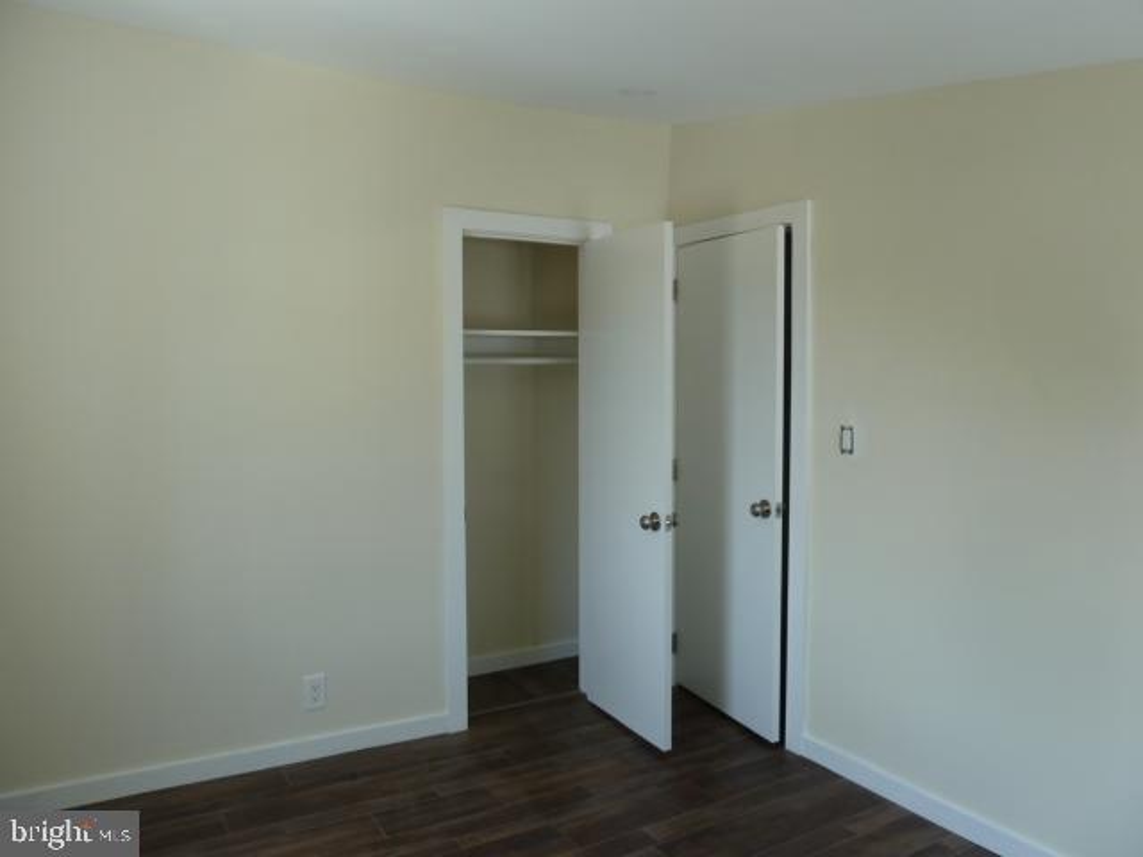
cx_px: 572
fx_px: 825
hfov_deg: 69.4
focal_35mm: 25
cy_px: 428
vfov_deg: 54.9
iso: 80
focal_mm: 4.1
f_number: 3.3
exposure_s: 1/40
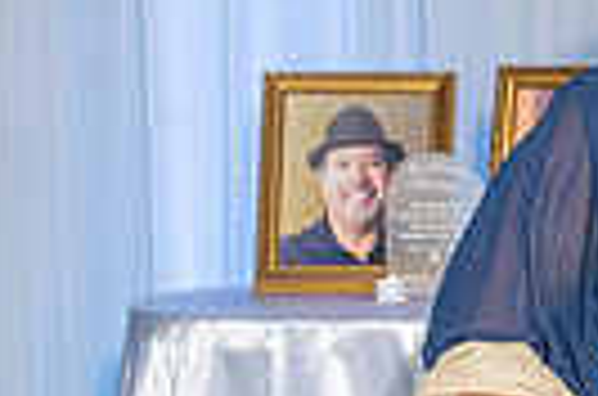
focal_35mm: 210
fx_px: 3480
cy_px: 493
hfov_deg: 9.2
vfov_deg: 6.5
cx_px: 1245
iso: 800
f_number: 5.6
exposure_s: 1/160
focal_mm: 48
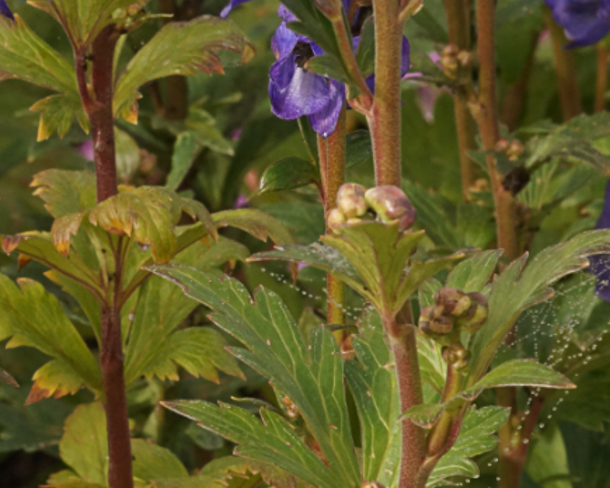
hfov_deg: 5.0
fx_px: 7005
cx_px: -137
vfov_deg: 4.0
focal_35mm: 388
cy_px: -25
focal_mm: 100
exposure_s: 1/160
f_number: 14
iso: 500
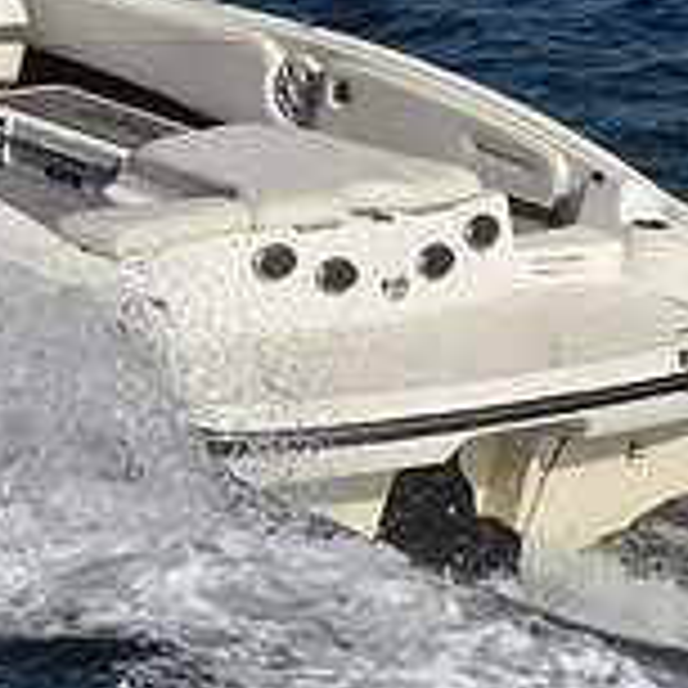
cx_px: -450
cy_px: 411
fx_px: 22779
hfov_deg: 1.7
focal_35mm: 1013
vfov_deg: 1.7
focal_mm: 210
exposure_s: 1/1000
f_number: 16
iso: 400
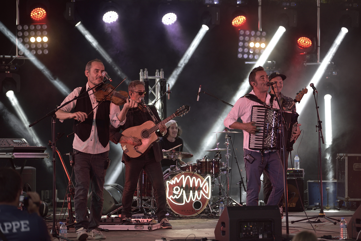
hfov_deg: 18.6
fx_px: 1103
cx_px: 180
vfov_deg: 12.5
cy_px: 120
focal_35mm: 110
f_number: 2.8
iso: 500
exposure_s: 1/250
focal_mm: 110
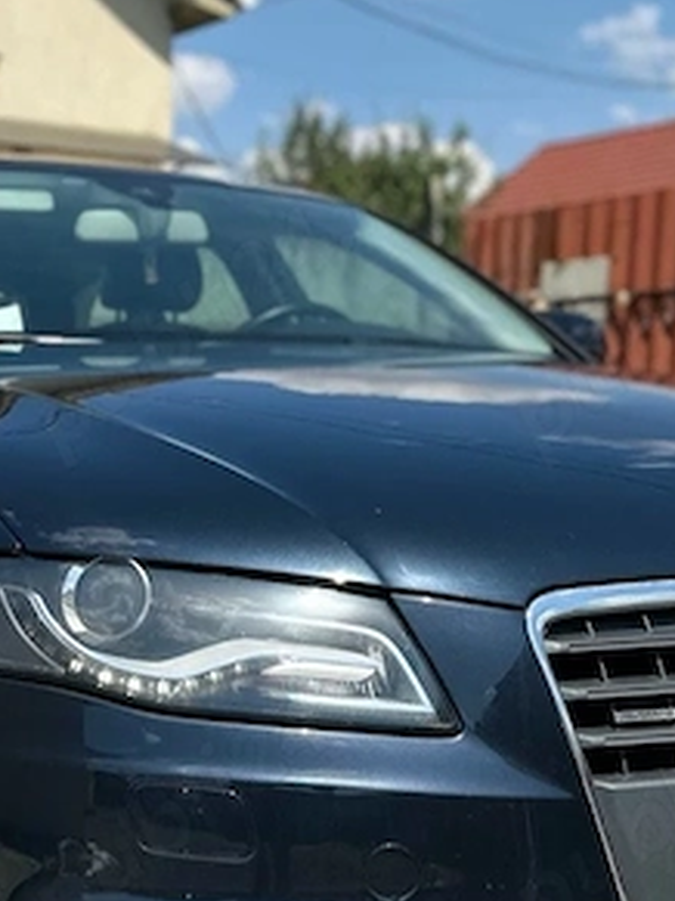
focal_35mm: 66
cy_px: 372
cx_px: 356
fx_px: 1717
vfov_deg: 29.3
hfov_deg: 22.2
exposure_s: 1/5263
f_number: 1.78
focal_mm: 6.86
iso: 80
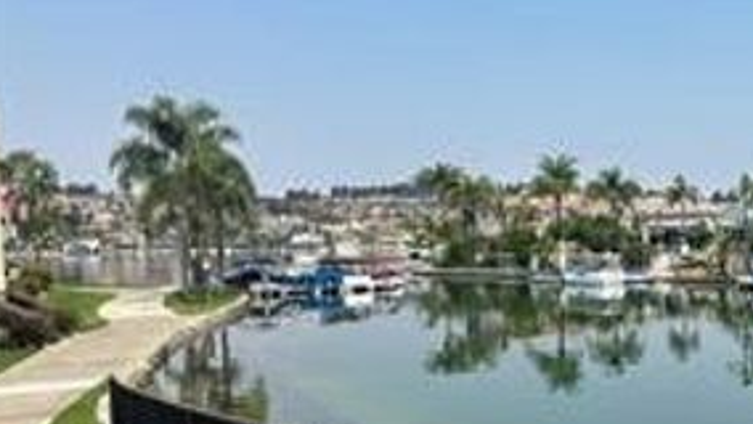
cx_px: 647
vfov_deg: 25.6
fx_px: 919
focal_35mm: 46
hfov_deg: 41.7
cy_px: 325
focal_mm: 6.86
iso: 80
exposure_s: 1/4184
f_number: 1.78
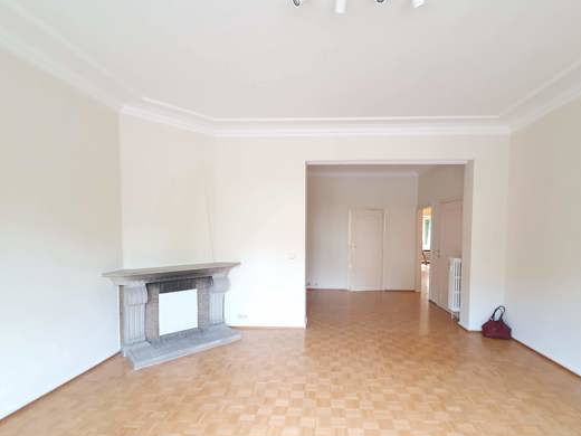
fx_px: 269
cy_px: 249
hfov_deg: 94.2
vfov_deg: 77.6
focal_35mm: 16
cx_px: 321
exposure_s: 1/50
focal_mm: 1.8
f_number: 2.2
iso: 400
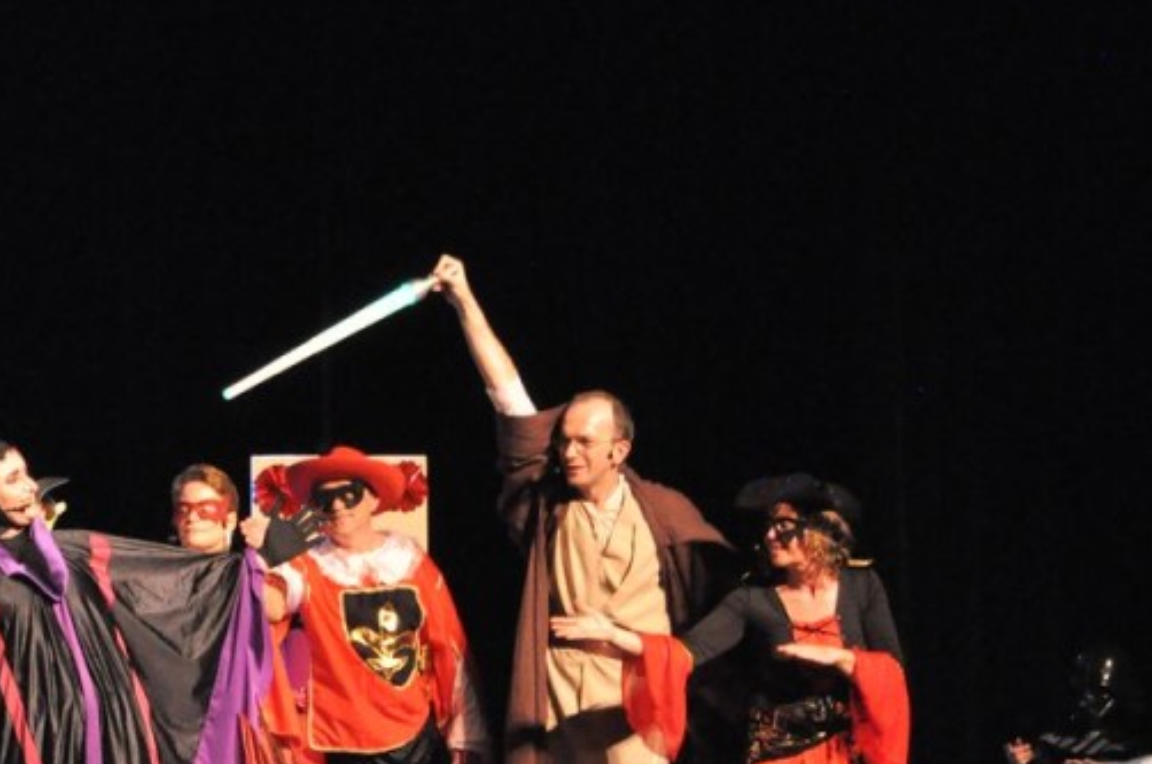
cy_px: 704
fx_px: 4888
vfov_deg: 8.9
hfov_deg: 13.4
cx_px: 236
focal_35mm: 153
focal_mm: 50
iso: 3200
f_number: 5.6
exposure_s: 1/40
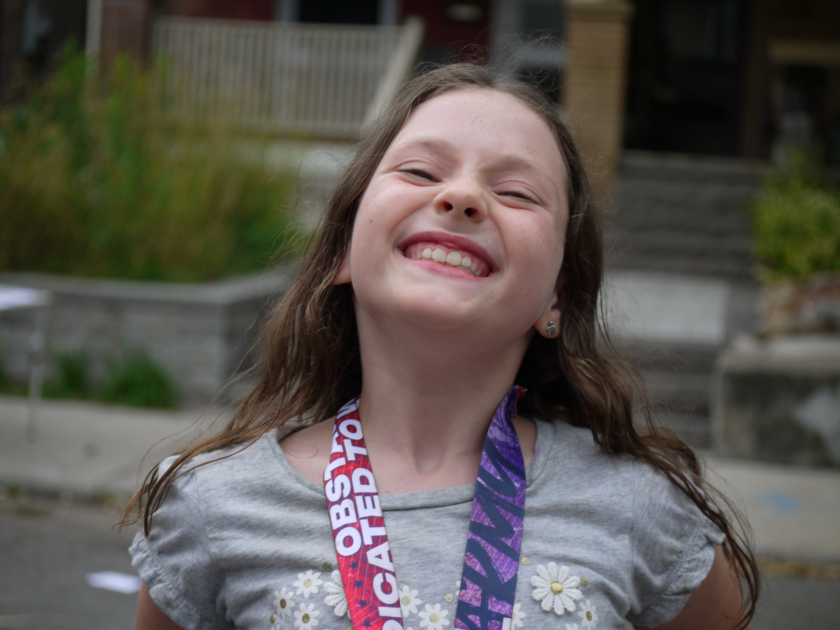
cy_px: 315
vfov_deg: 21.0
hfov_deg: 27.8
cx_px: 420
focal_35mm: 70
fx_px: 1699
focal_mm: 35
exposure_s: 1/250
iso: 100
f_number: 2.8
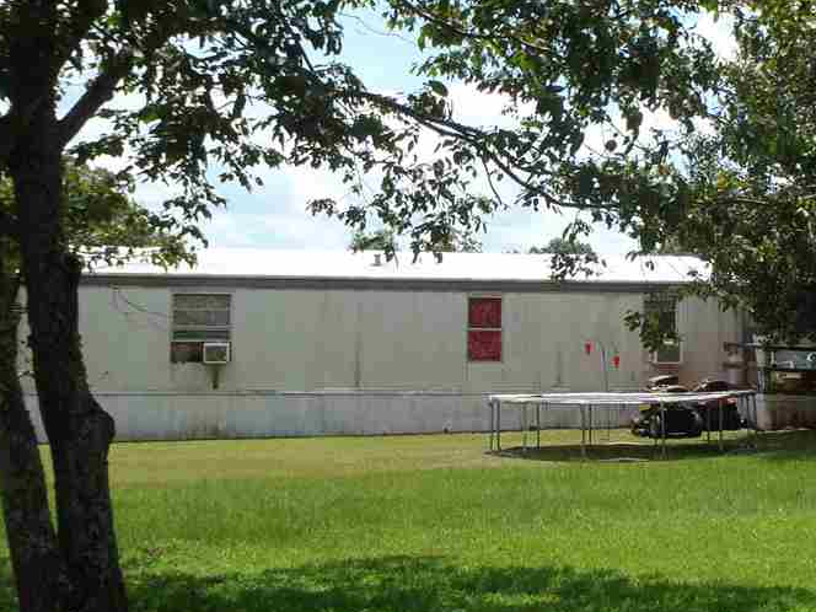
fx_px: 1273
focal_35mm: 54
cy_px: 273
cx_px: 560
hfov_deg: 35.1
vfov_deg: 27.0
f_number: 3.9
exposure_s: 1/500
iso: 80
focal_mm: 5
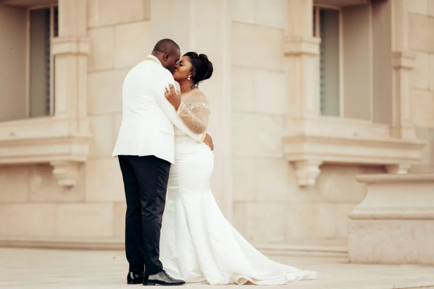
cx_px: 217
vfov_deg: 13.0
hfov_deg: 19.5
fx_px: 1265
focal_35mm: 105
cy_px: 144
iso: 100
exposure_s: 1/800
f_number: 1.4
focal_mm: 105
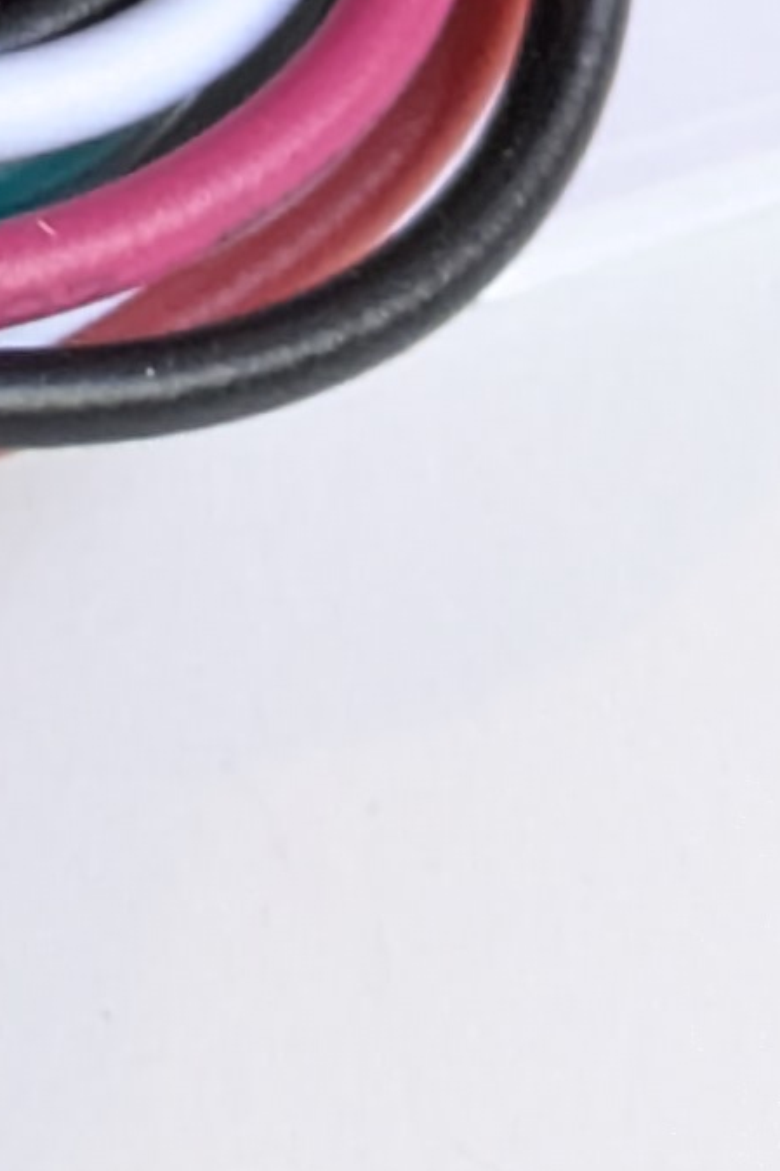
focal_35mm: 364
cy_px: -1630
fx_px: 11835
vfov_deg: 5.5
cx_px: -1395
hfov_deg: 3.7
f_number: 1.89
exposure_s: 1/100
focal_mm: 5.43
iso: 458
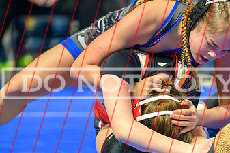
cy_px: 99
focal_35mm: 422
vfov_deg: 3.3
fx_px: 2697
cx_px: 162
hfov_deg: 4.9
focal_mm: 200
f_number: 2.8
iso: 3200
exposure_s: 1/800
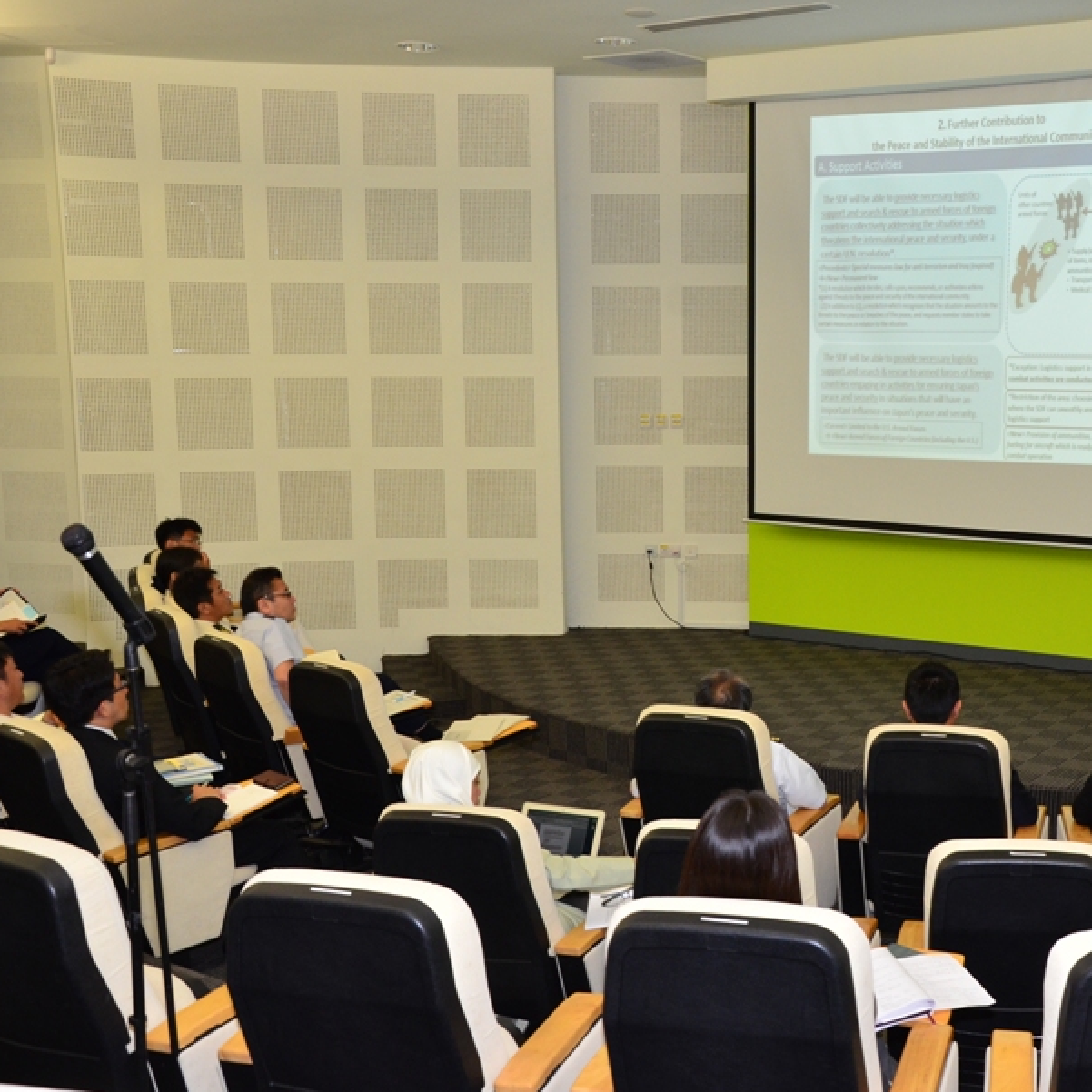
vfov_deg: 39.2
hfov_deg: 38.1
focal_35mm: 43
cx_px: 823
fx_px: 1535
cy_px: 549
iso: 800
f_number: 7.1
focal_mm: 22
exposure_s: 1/60
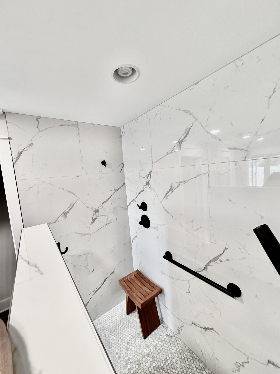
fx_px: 151
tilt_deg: -6.7
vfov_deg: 102.1
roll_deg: +4.7
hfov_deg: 85.7
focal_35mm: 14
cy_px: 187
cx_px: 140
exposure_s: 1/120
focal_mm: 2.22
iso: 320
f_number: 2.2
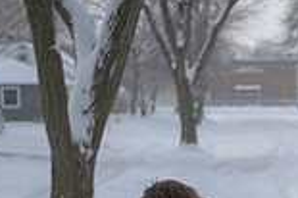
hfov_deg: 12.6
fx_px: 1290
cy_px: 301
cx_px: 423
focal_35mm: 156
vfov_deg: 8.6
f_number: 2.5
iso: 200
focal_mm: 40
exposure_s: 1/1600
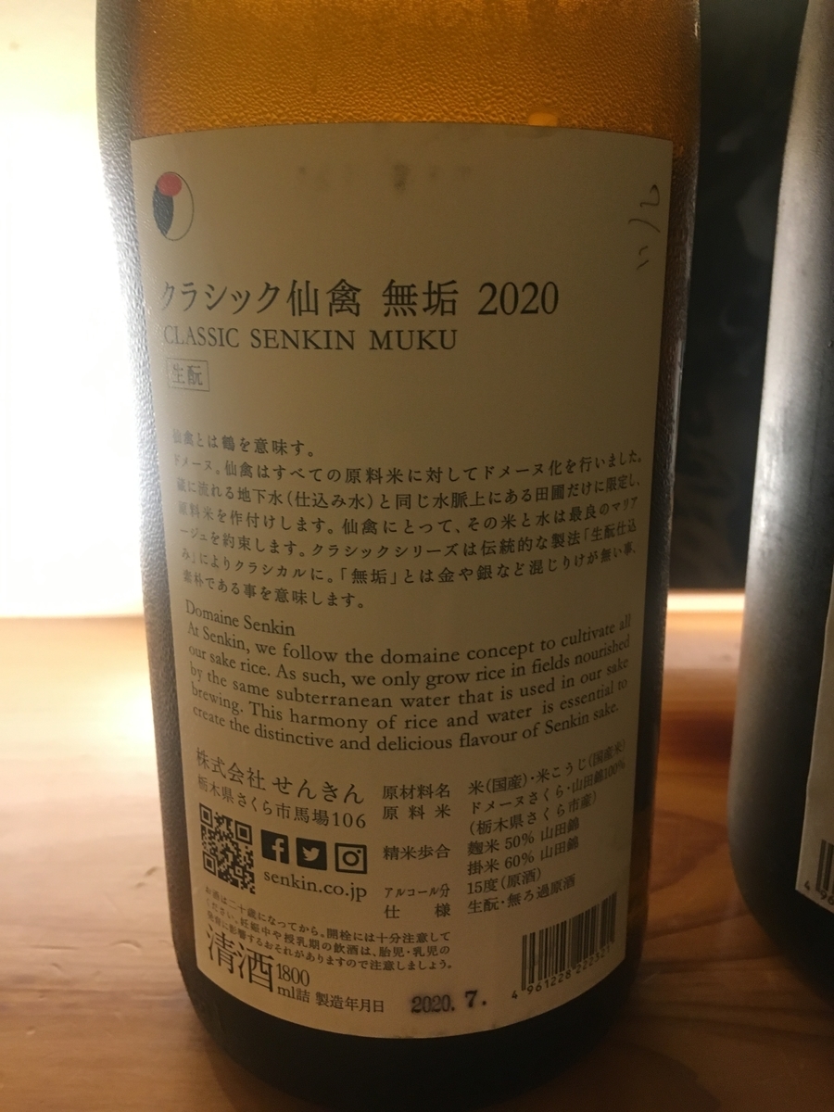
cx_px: 417
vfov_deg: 61.7
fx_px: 932
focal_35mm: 29
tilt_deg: -17.4
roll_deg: +1.5
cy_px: 556
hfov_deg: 48.2
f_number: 2.2
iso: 100
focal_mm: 4.15
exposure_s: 1/30
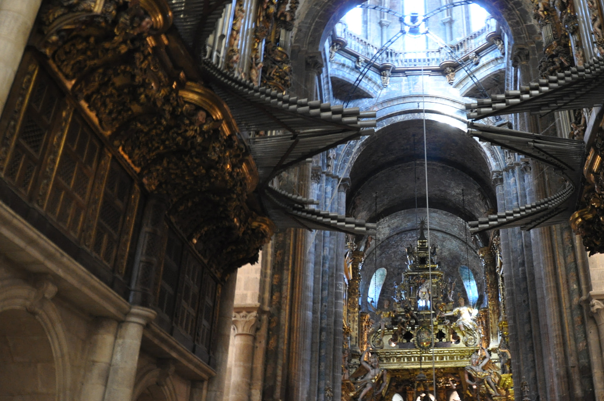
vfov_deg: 32.8
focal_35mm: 40
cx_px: 432
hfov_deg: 47.2
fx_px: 670
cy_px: 108
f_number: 3.5
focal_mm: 18
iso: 1000
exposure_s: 1/8
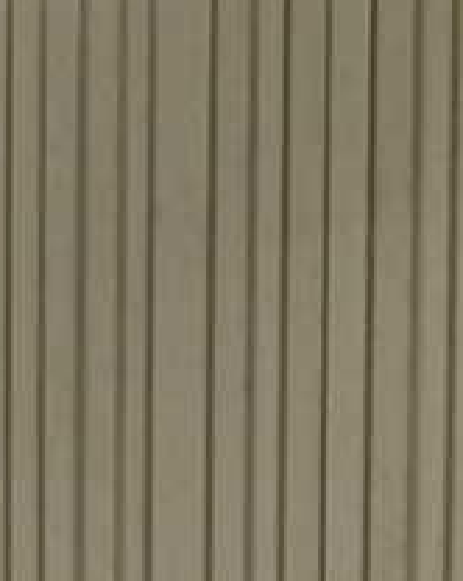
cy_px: 648
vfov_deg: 17.0
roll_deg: +1.0
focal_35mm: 109
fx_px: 1870
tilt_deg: -4.9
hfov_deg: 11.9
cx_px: -575
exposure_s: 1/30
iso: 32
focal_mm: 4.15
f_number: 2.2
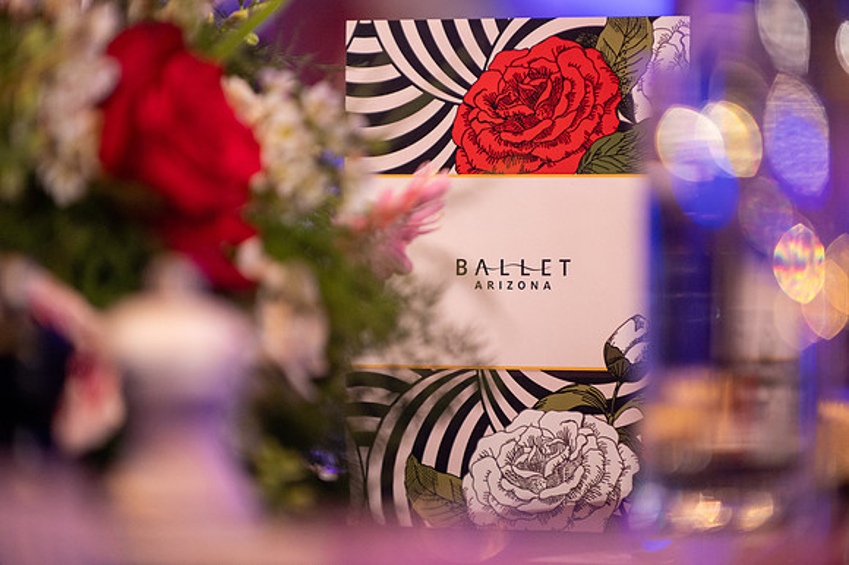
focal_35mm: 200
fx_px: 4714
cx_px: 424
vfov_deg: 6.9
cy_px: 282
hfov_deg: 10.3
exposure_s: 1/80
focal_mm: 200
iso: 6400
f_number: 2.8
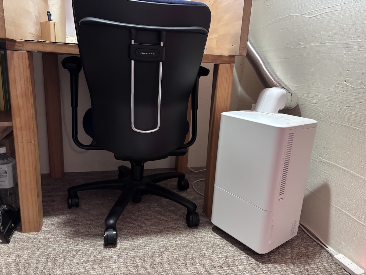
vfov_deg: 53.1
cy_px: 138
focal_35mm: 26
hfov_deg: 67.3
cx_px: 183
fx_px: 275
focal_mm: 5.96
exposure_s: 1/25
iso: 1000
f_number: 1.6
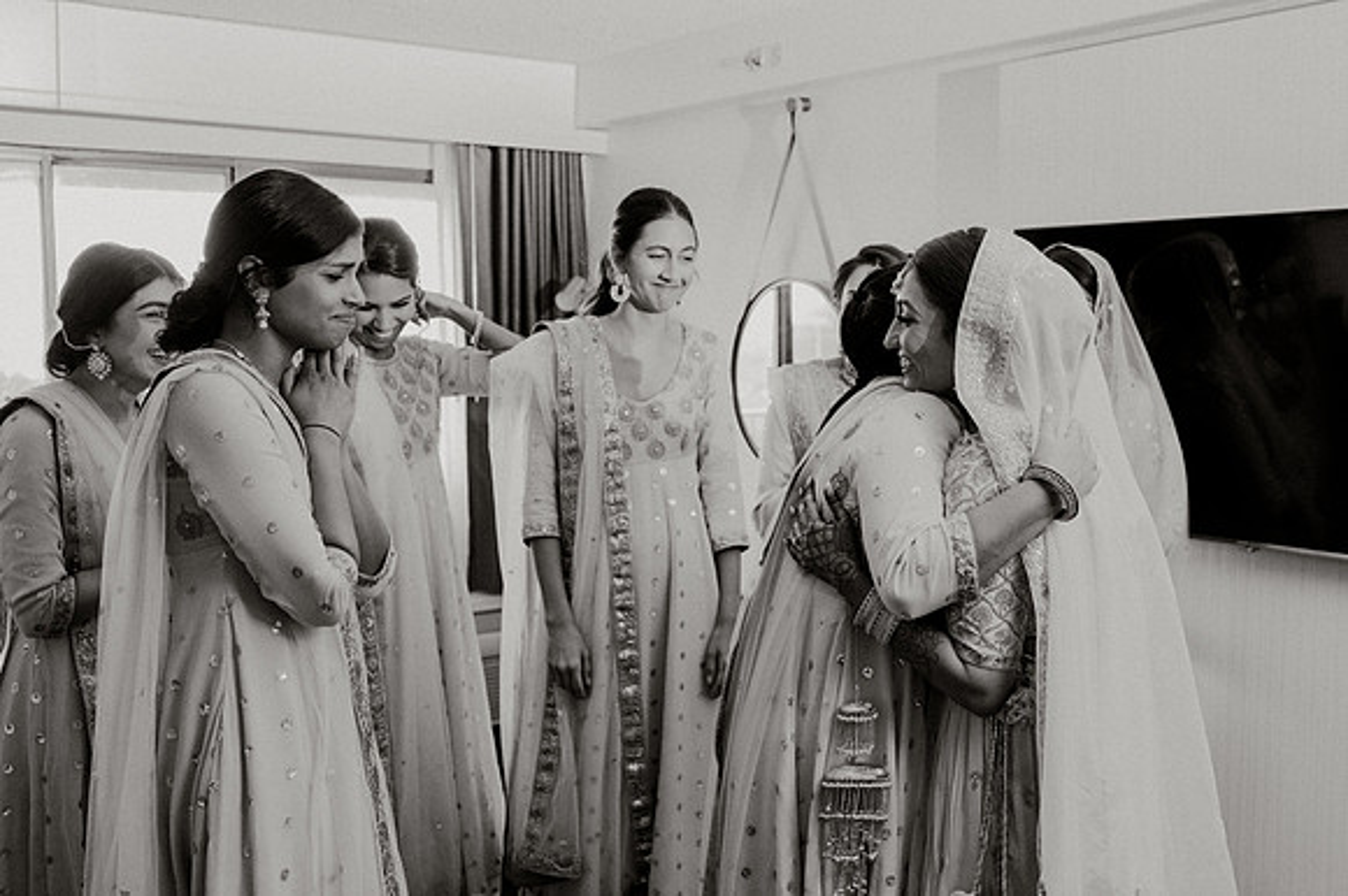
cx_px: 787
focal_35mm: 41
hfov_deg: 47.2
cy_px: 451
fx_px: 1537
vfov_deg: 32.5
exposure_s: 1/100
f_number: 3.5
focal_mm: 35
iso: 2000
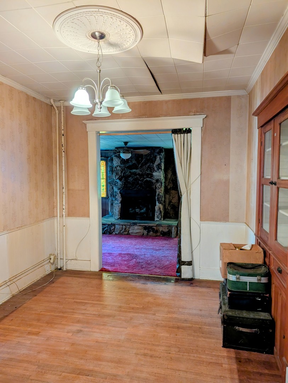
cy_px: 192
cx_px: 144
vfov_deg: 71.5
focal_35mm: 24
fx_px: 266
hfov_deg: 56.9
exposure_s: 1/24
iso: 23
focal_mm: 6.9
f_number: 1.68
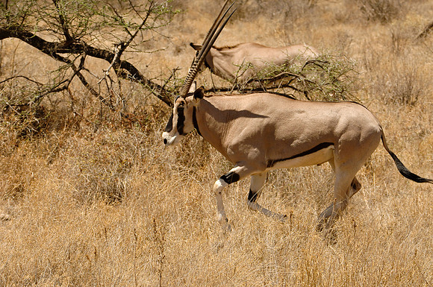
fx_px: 2162
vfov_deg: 7.6
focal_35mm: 180
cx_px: 216
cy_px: 144
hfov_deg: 11.4
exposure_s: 1/1250
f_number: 6.3
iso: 400
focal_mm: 120
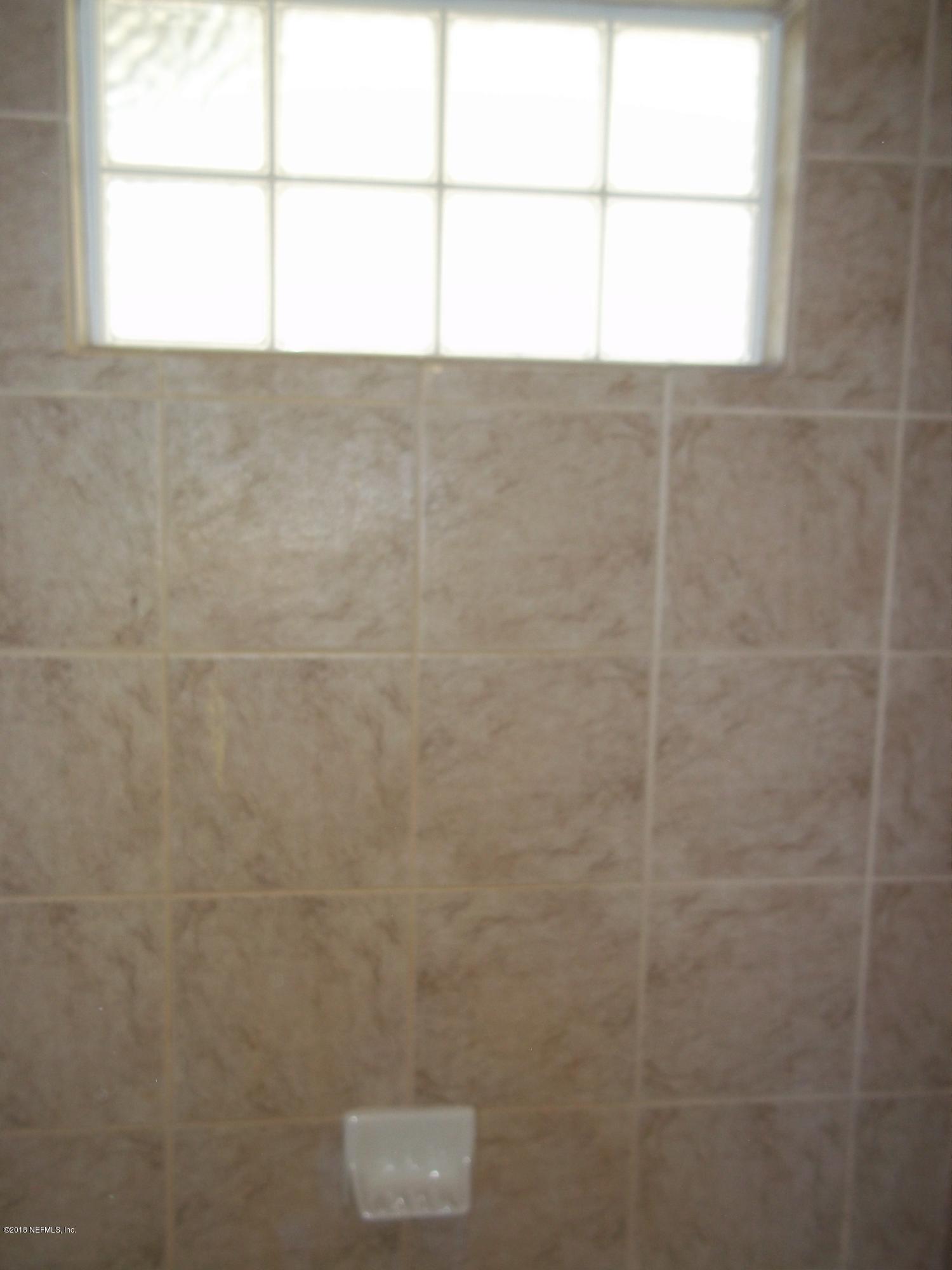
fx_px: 1320
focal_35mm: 36
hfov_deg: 39.7
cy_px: 635
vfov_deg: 51.4
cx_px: 476
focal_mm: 6.5
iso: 80
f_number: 3.1
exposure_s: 1/30
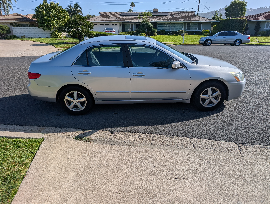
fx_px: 187
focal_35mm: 24
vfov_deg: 56.9
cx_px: 135
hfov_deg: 71.5
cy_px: 102
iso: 22
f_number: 1.68
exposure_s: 1/11364
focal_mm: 6.9
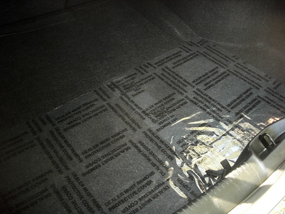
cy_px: 107
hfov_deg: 51.4
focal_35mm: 36
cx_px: 142
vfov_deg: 39.7
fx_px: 296
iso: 400
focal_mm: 6.3
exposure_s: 1/60
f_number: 2.8
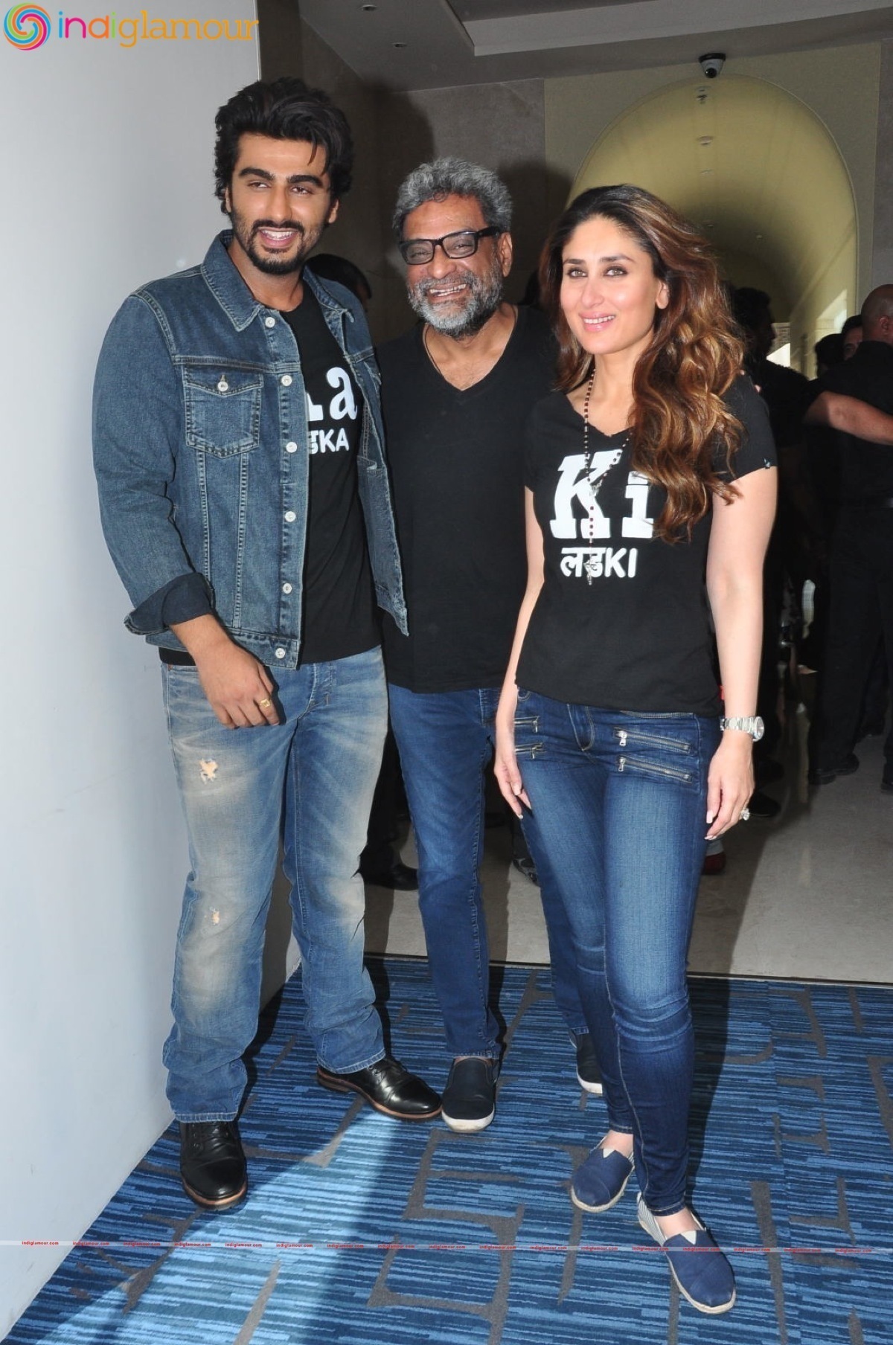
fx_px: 1232
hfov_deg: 39.9
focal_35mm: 33
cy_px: 672
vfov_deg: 57.3
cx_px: 446
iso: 500
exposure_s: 1/125
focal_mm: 22
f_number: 13
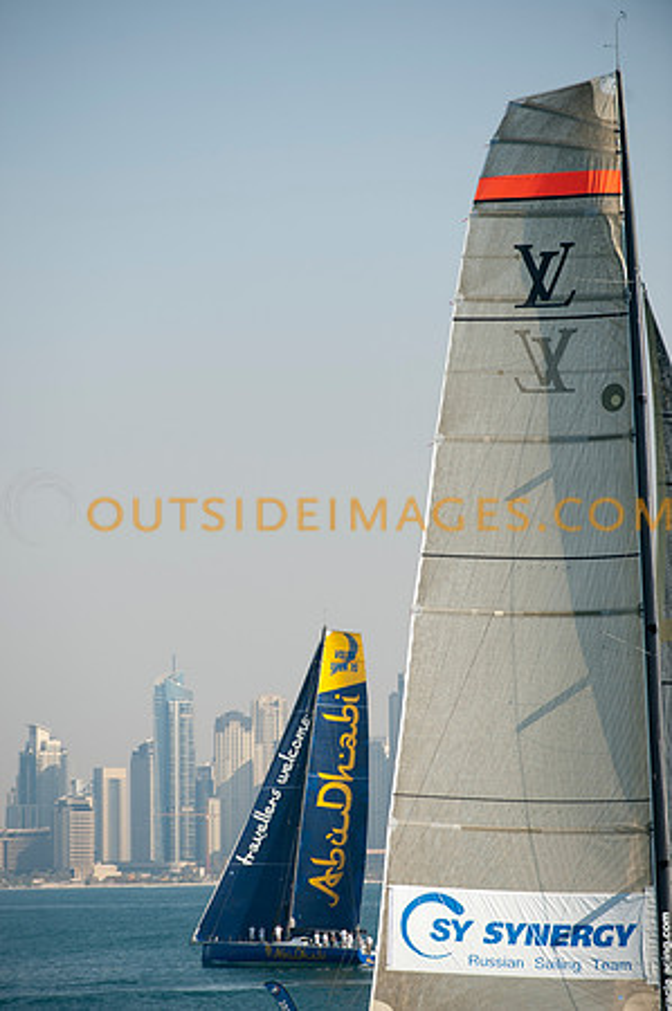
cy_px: 506
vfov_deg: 10.3
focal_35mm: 200
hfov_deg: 6.9
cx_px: 336
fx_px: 5613
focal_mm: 200
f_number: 4
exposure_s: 1/1000
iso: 100
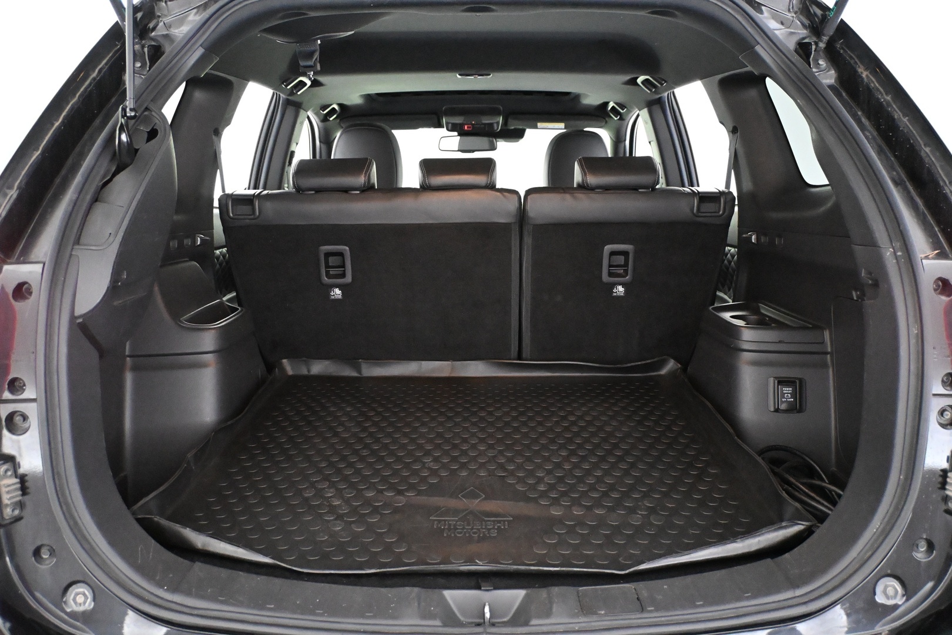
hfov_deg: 60.7
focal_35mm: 31
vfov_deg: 42.6
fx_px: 813
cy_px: 318
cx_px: 476
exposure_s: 1/60
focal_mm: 20.5
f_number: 3.8
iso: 8000
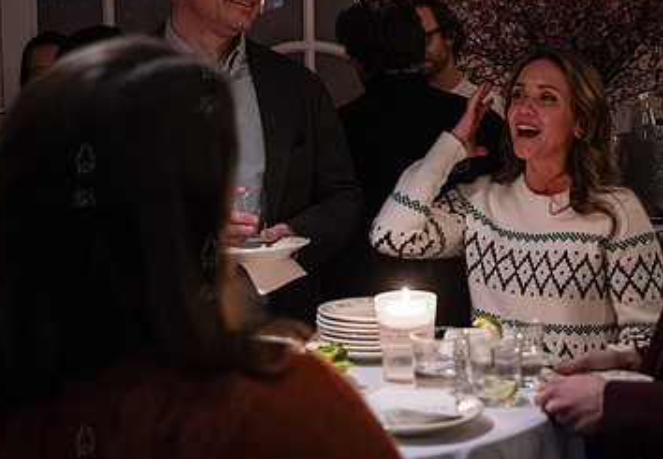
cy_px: 154
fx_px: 1174
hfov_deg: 30.8
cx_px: 519
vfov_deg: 22.0
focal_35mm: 63
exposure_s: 1/160
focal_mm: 35
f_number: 2.8
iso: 16000
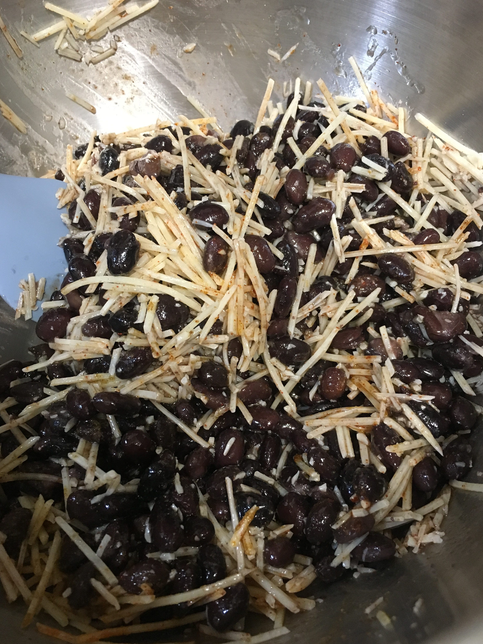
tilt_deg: -58.5
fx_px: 558
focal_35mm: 30
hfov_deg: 46.8
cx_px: 242
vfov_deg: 60.0
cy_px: 328
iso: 200
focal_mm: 4.15
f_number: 2.2
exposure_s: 1/30
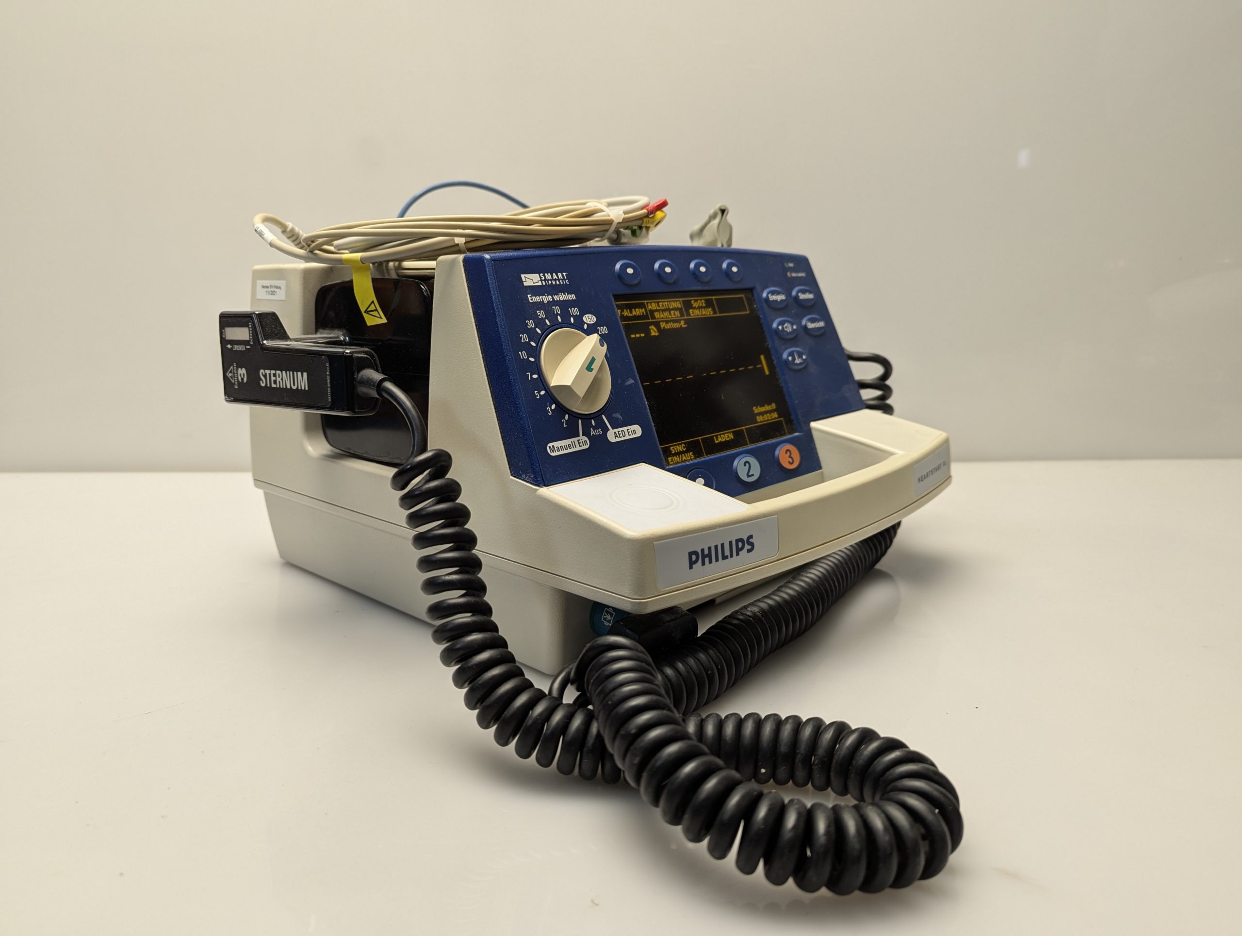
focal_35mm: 24
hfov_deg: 71.5
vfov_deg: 56.9
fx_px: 862
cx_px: 621
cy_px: 468
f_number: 1.85
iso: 70
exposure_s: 1/50
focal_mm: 6.81
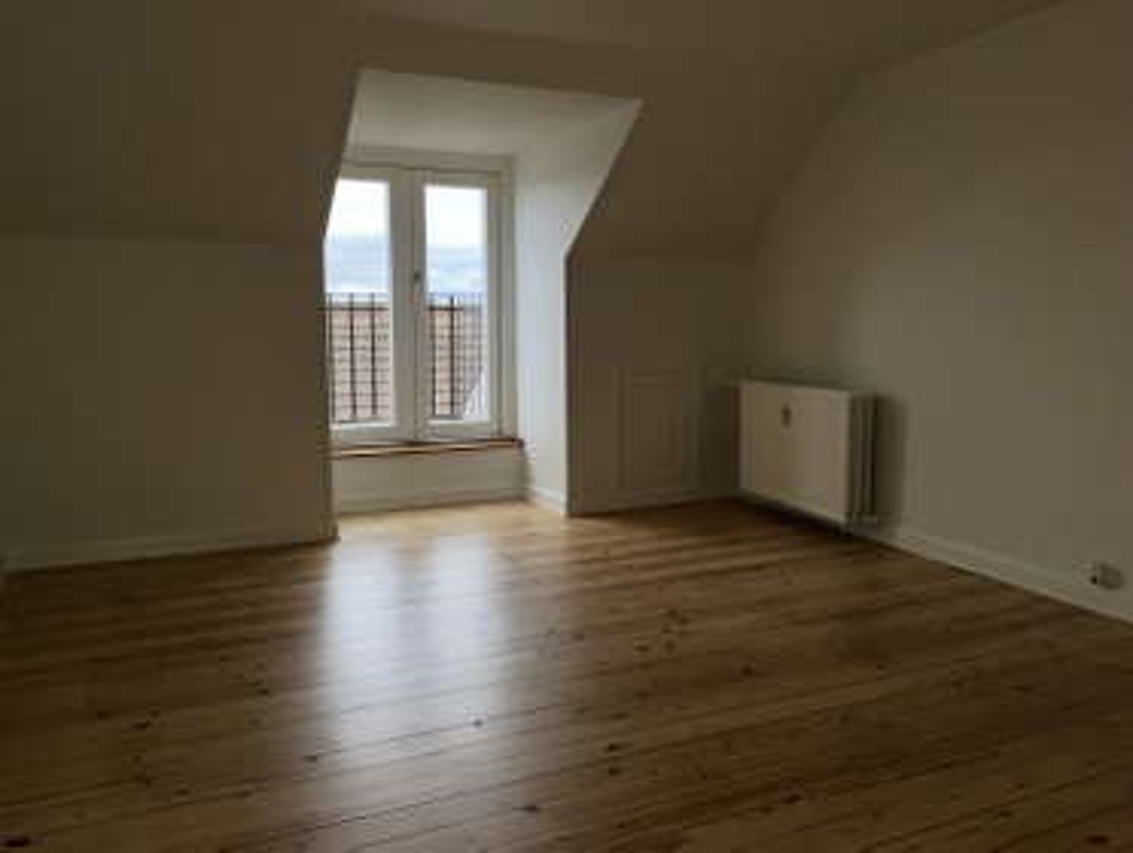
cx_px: 566
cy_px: 426
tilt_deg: -7.5
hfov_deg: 61.6
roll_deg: +1.0
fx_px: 950
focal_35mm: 29
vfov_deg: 48.3
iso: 25
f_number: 1.8
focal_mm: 3
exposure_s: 1/60
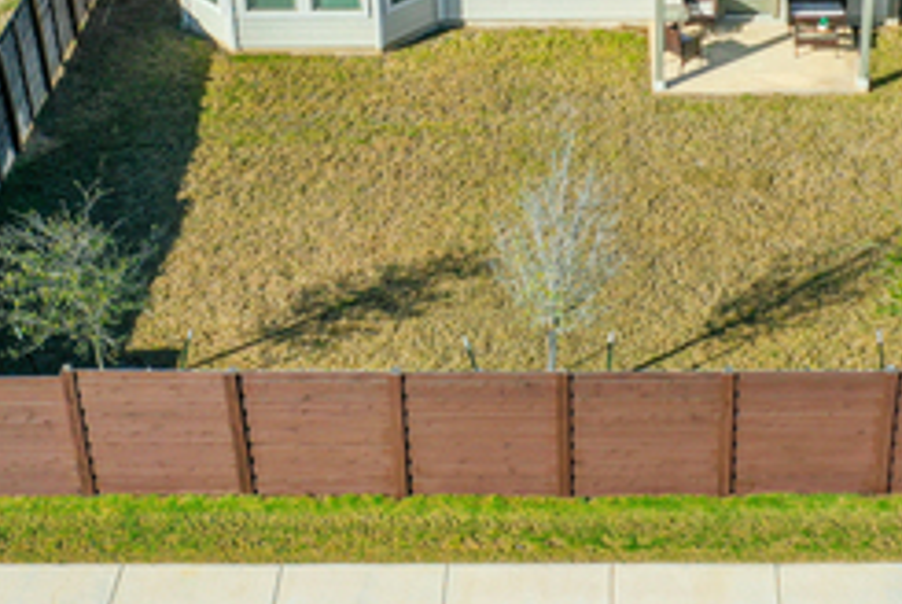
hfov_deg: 27.5
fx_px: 1831
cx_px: 585
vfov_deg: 18.4
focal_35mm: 73
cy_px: 64
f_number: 5
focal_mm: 10.26
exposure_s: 1/500
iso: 100
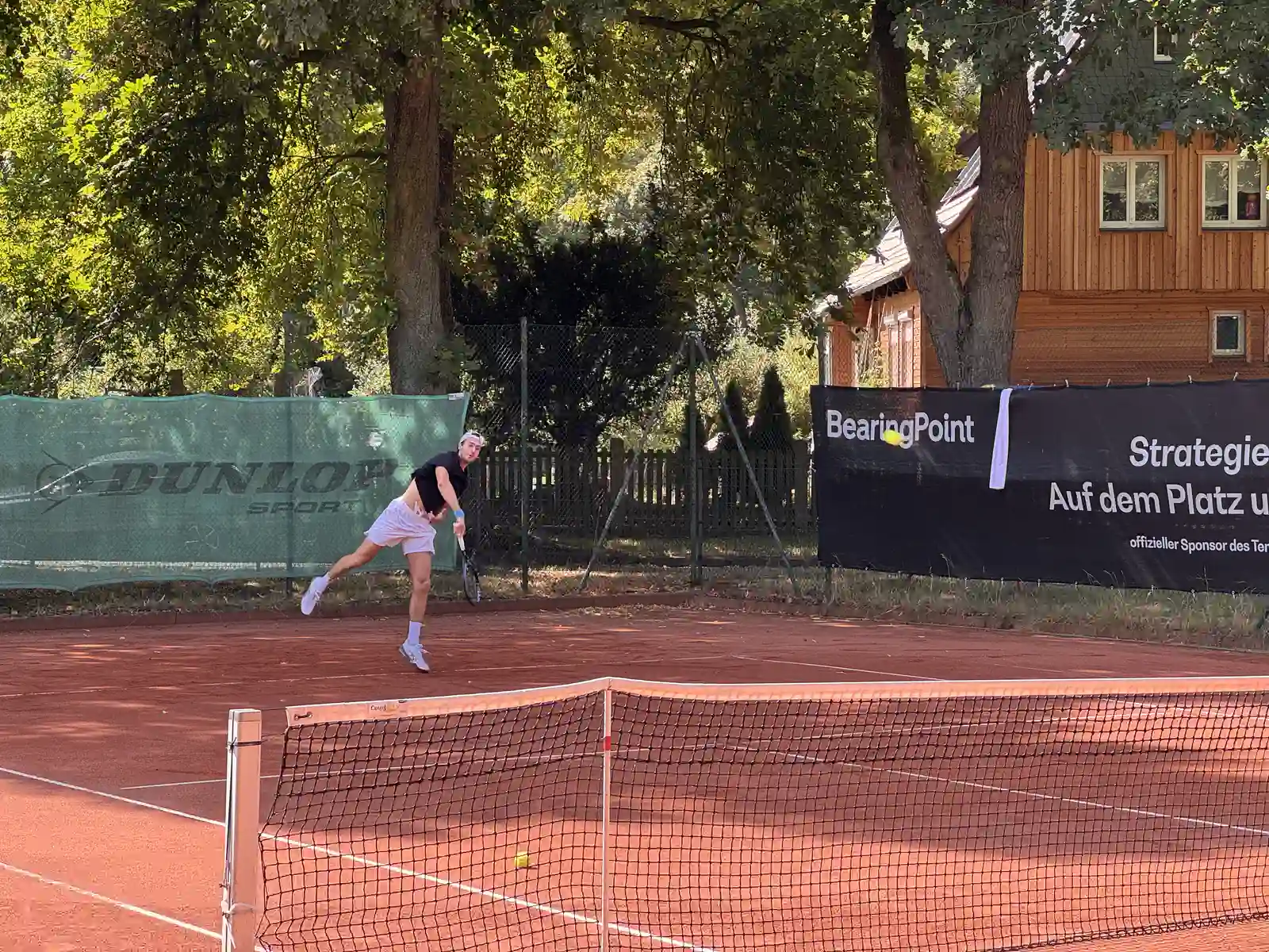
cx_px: 634
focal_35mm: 77
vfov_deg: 19.1
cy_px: 476
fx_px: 2823
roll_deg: -0.5
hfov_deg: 25.3
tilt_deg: -0.3
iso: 25
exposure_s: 1/99
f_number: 2.8
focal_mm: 9
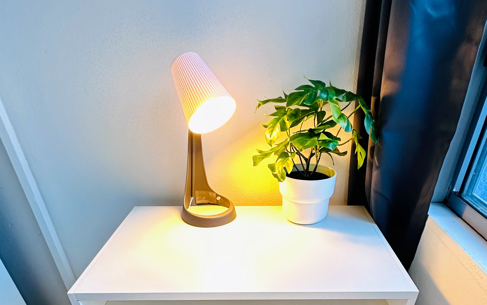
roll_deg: +0.0
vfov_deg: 44.1
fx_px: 332
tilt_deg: -36.6
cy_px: 284
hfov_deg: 72.4
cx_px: 266
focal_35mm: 25
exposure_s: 1/50
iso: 250
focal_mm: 2.22
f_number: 2.2
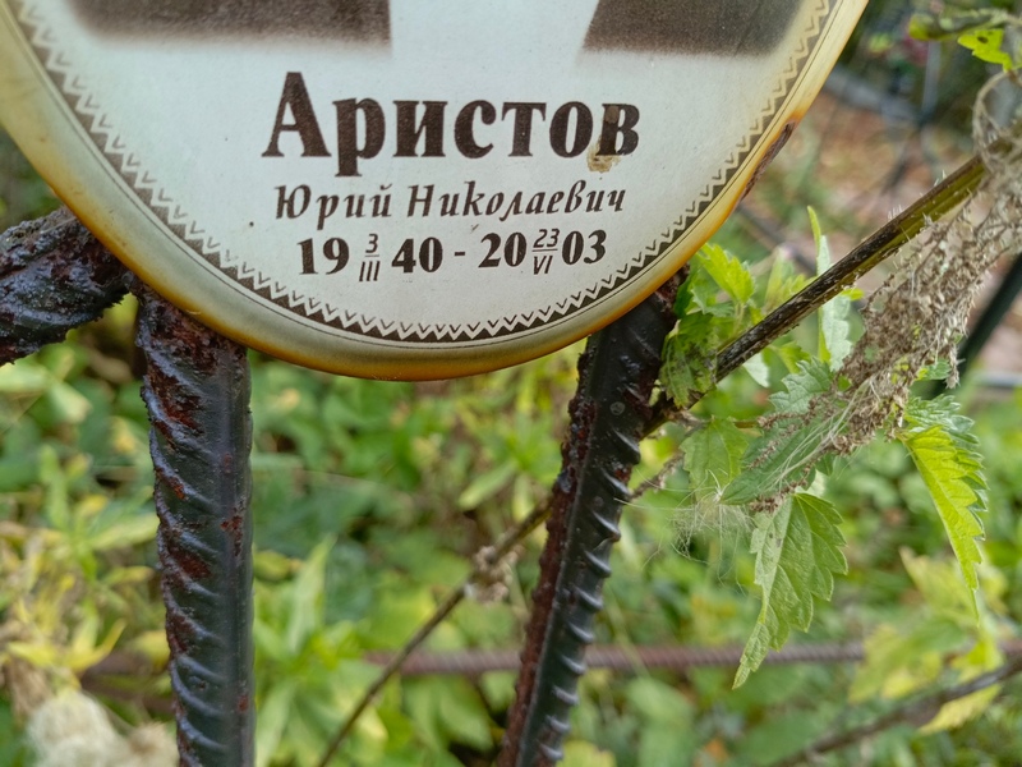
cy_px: 384
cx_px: 511
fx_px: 738
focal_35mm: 25
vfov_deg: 54.9
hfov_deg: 69.4
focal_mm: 4.76
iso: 110
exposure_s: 1/208
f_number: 1.69
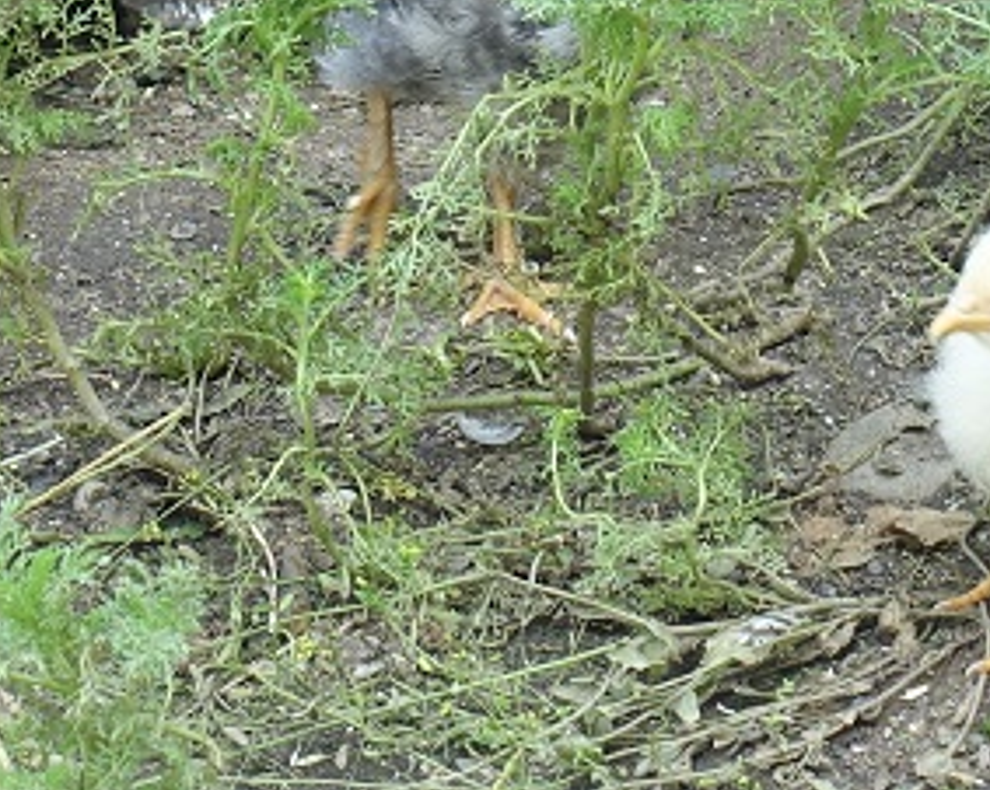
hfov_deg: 6.1
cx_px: 444
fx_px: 9311
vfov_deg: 4.8
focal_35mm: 318
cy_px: -304
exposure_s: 1/80
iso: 125
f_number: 4
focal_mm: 25.7
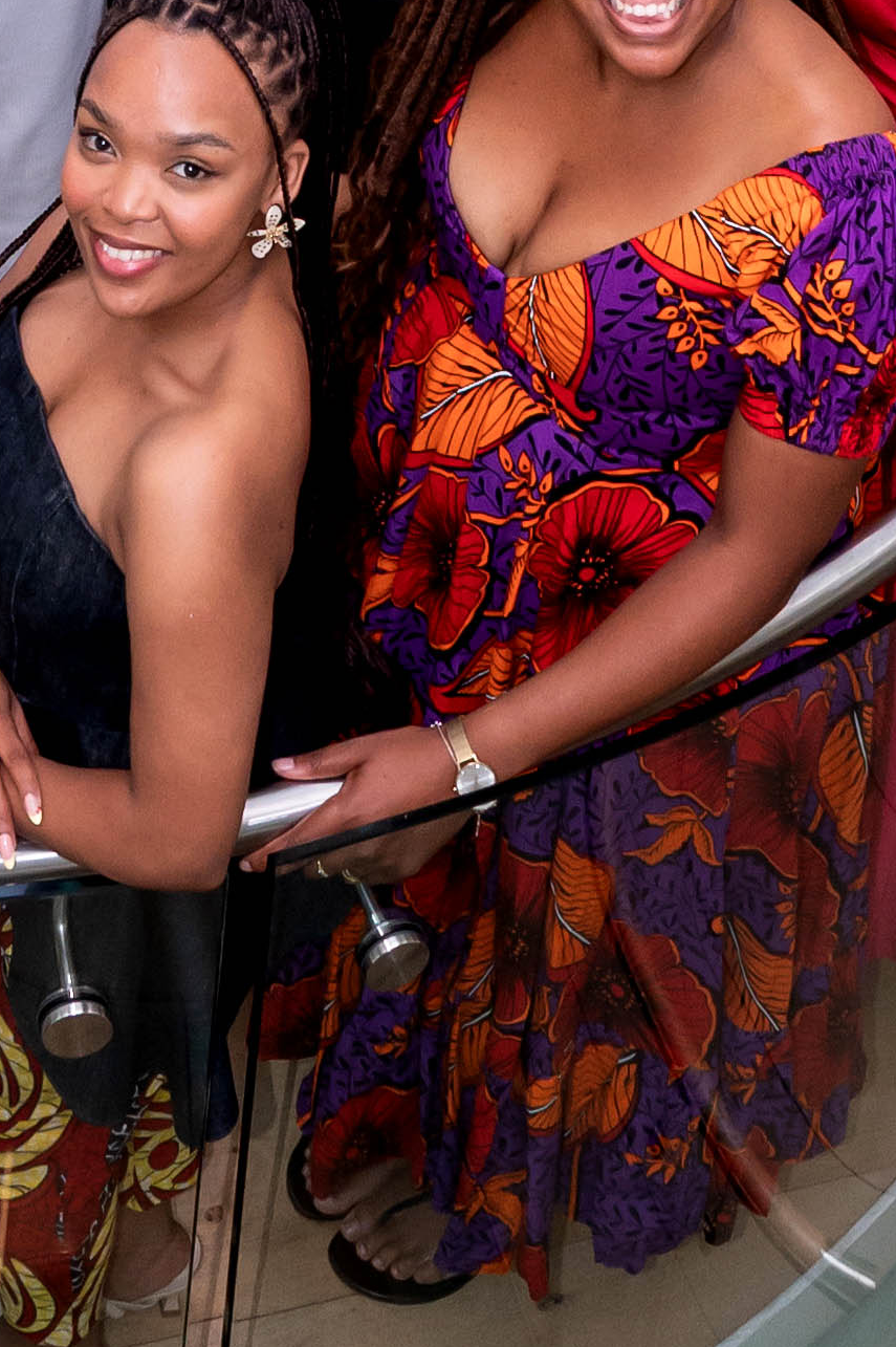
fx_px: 4224
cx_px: 114
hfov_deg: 12.0
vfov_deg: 15.5
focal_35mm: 113
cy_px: -1105
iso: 1600
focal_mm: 24
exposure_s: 1/80
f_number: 7.1
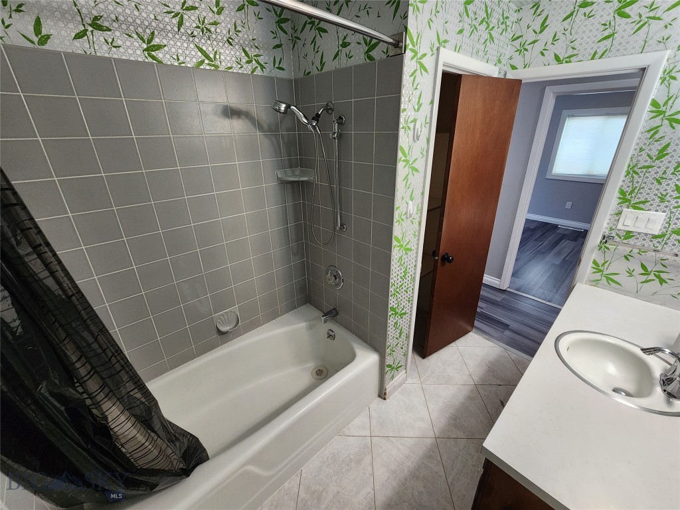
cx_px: 340
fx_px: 255
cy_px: 255
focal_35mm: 13
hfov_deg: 106.2
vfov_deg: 89.9
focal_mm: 2.2
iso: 250
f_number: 2.2
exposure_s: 1/60
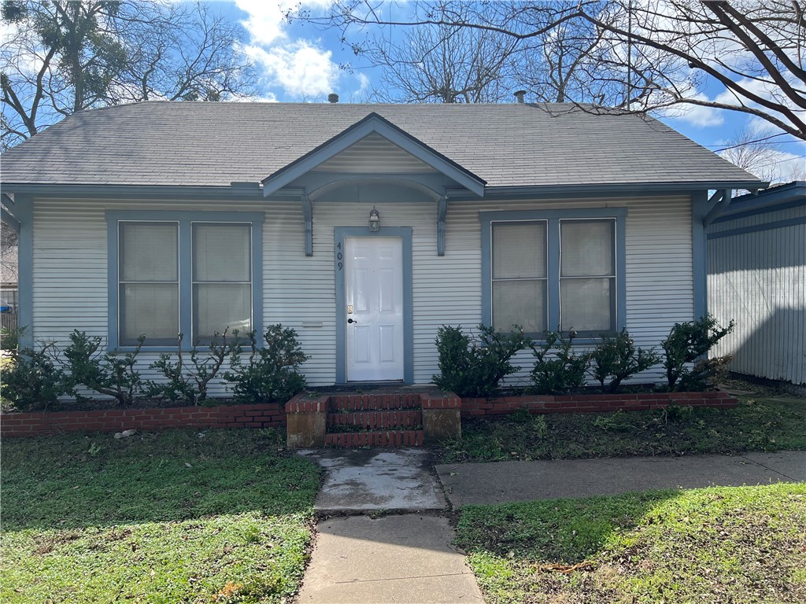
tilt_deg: -0.8
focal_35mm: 26
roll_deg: +1.7
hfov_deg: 67.3
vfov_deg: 53.1
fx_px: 605
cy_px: 302
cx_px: 403
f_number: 1.5
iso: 50
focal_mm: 5.7
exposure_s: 1/2353
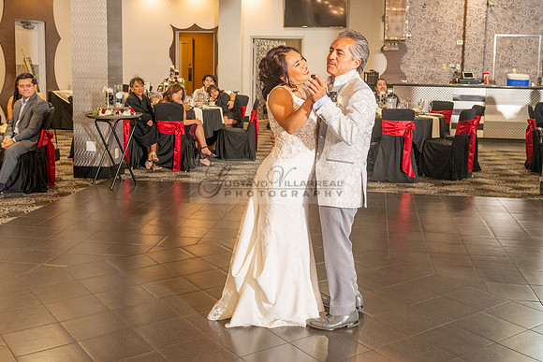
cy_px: 142
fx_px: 623
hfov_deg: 47.1
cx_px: 272
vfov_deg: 32.3
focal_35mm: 41
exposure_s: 1/125
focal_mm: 34
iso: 800
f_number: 4.5
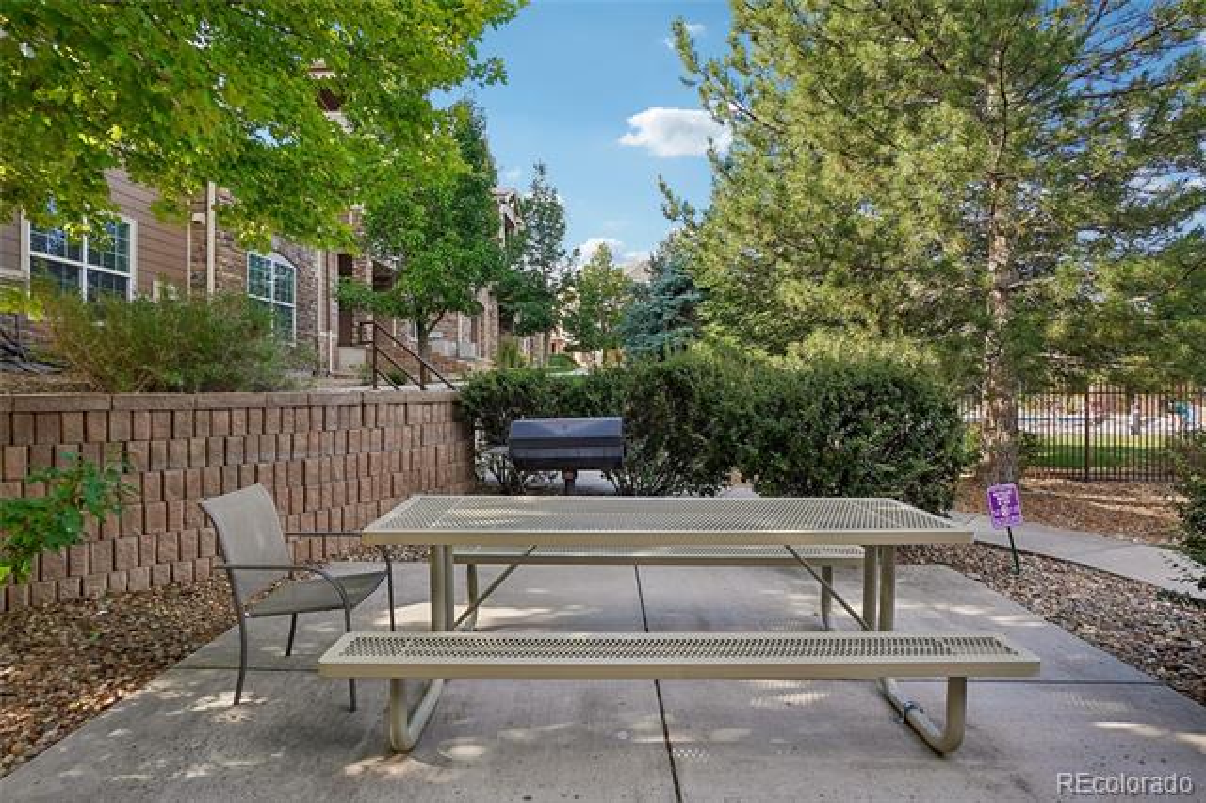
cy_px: 402
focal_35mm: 18
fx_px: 603
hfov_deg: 90.0
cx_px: 603
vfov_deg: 67.3
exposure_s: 1/40
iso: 100
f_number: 8
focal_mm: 12
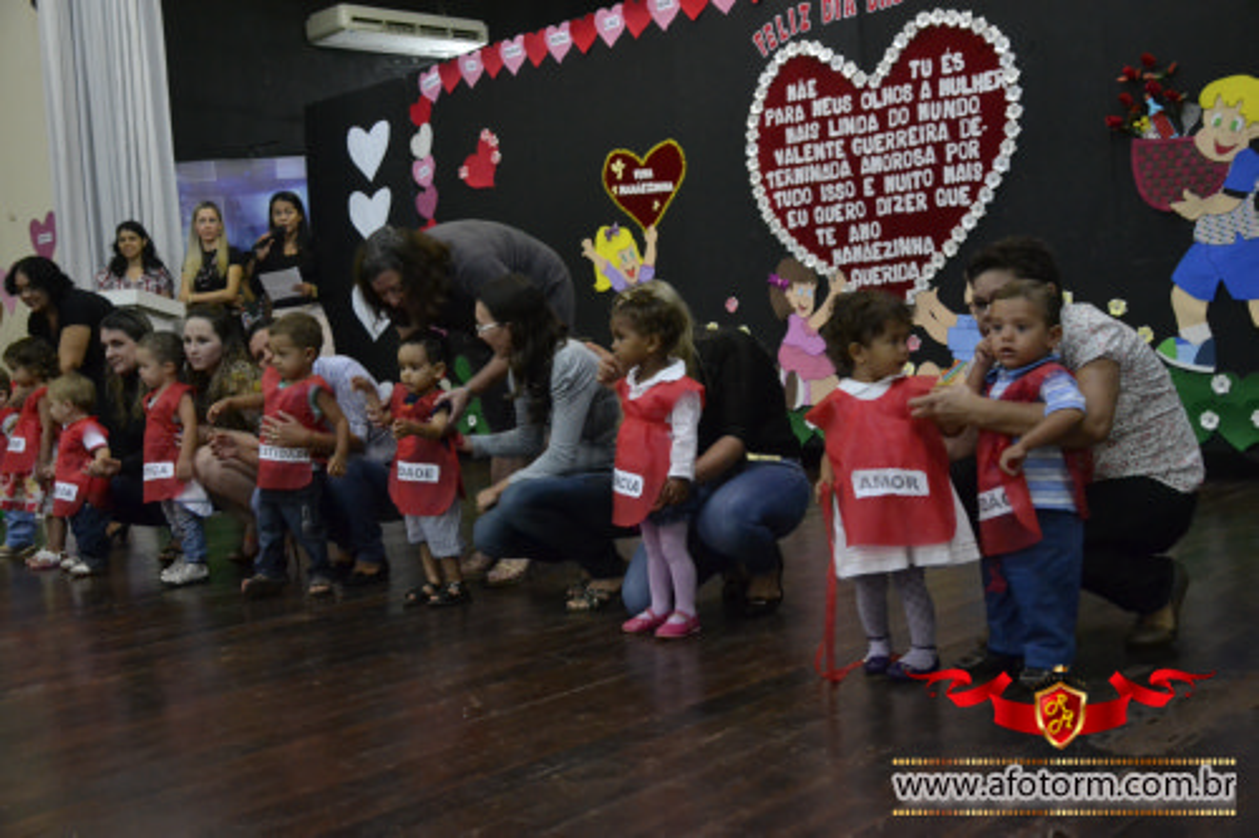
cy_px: 419
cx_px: 630
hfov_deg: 49.6
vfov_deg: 34.2
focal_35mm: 39
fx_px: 1363
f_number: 4.5
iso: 3200
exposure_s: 1/30
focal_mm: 26
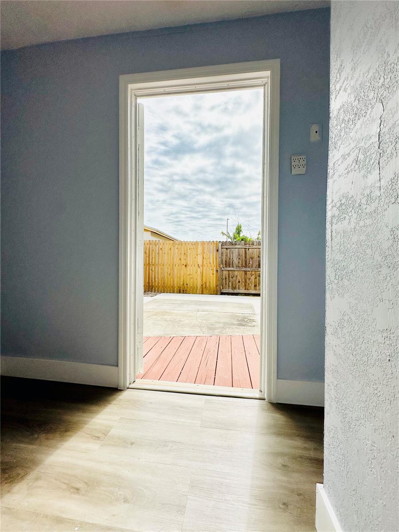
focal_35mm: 14
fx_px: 215
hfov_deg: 85.7
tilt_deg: -0.7
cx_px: 200
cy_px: 266
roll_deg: -1.1
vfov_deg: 102.1
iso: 50
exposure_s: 1/5291
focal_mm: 2.22
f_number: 2.2
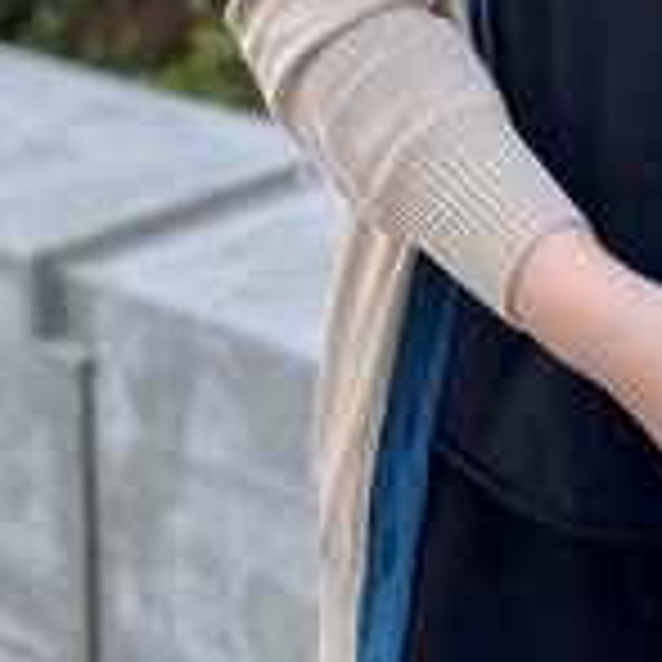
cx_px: 793
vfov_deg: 16.6
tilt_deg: -5.4
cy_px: -360
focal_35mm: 94
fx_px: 2034
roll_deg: -0.1
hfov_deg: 17.6
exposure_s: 1/1178
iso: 50
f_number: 1.6
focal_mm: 5.96
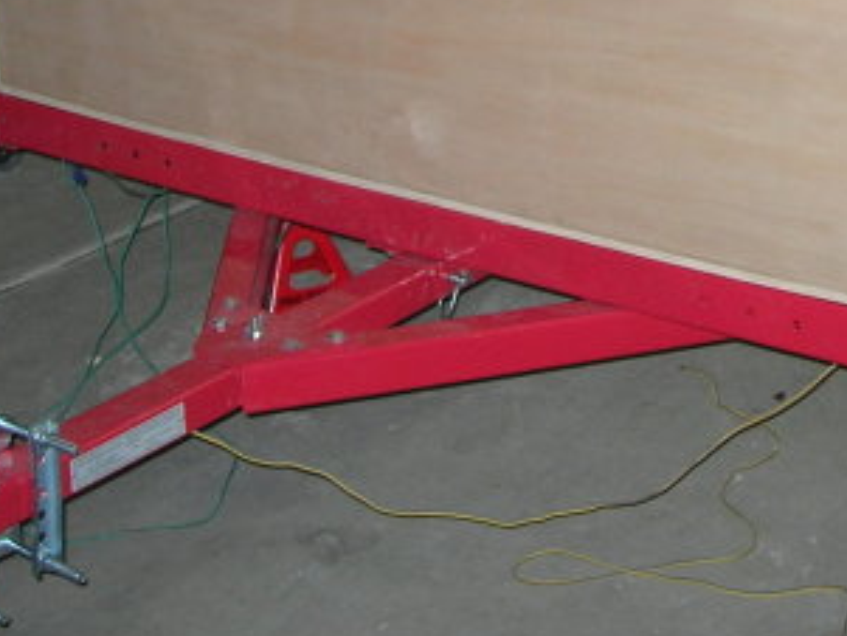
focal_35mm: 101
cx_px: 771
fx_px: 2472
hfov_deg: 19.1
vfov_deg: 14.1
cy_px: -191
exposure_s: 1/60.1
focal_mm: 7.8
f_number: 2.8
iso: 78
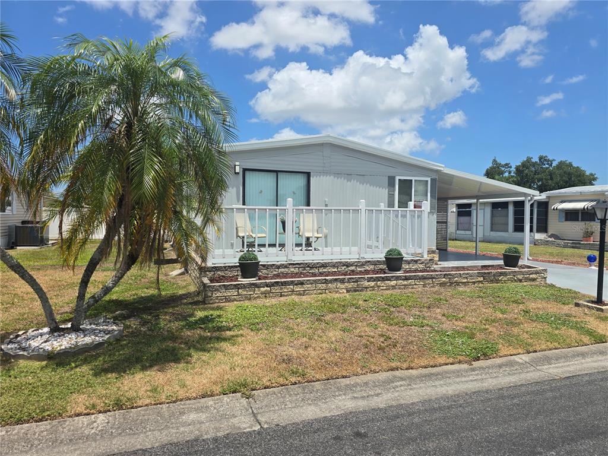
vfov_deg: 58.9
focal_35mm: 23
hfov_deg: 73.9
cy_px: 228
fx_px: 404
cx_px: 304
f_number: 1.7
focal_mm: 6.3
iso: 12
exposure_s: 1/1038
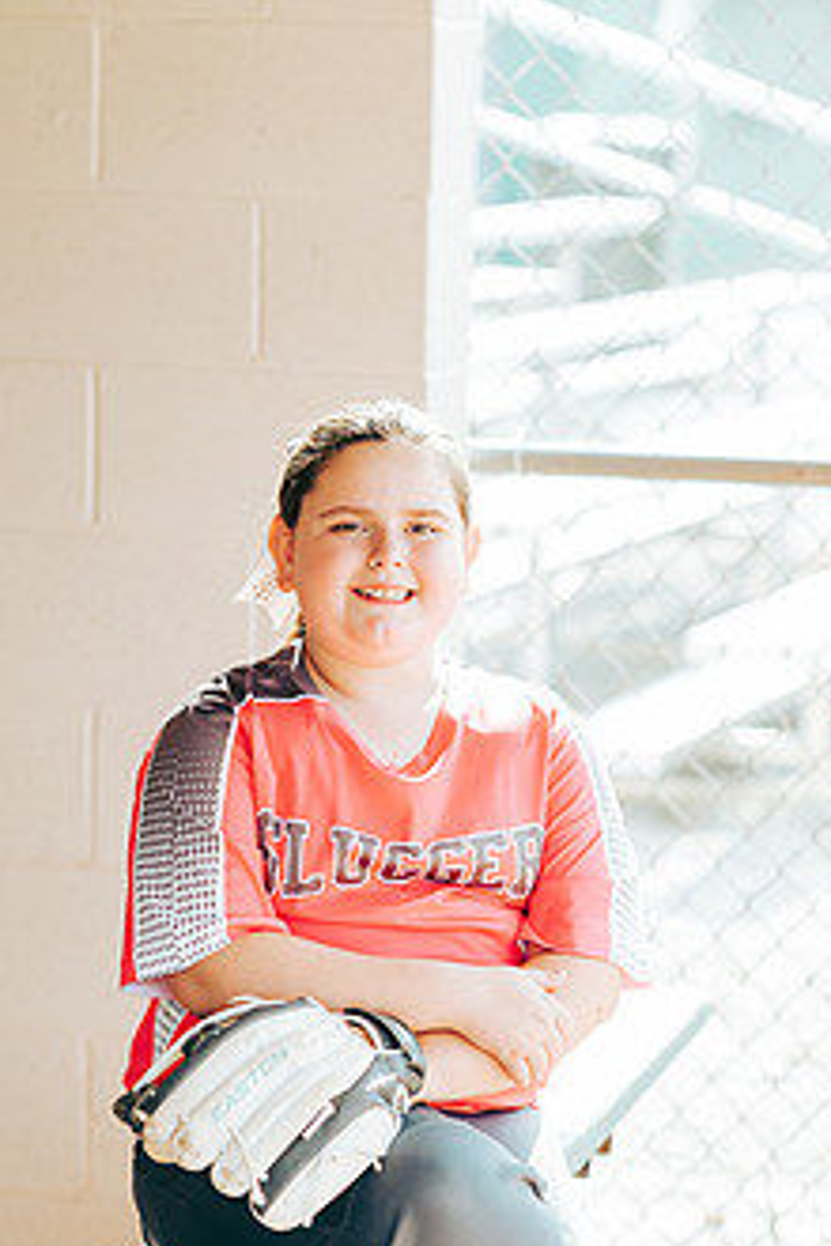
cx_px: 385
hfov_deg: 11.8
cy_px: 608
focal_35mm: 116
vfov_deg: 17.6
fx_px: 4016
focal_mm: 85
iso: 160
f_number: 2.8
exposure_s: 1/400
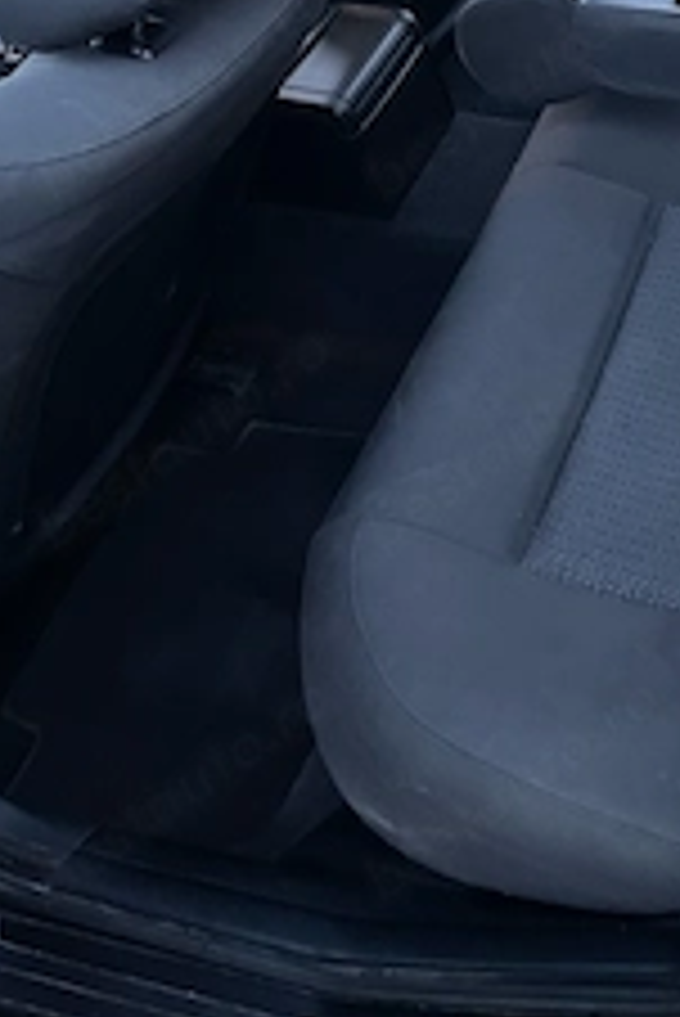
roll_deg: +13.1
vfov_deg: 40.3
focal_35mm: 46
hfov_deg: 28.1
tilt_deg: -36.0
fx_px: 1301
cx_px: 621
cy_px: 148
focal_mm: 5.1
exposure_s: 1/29
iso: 1000
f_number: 1.6
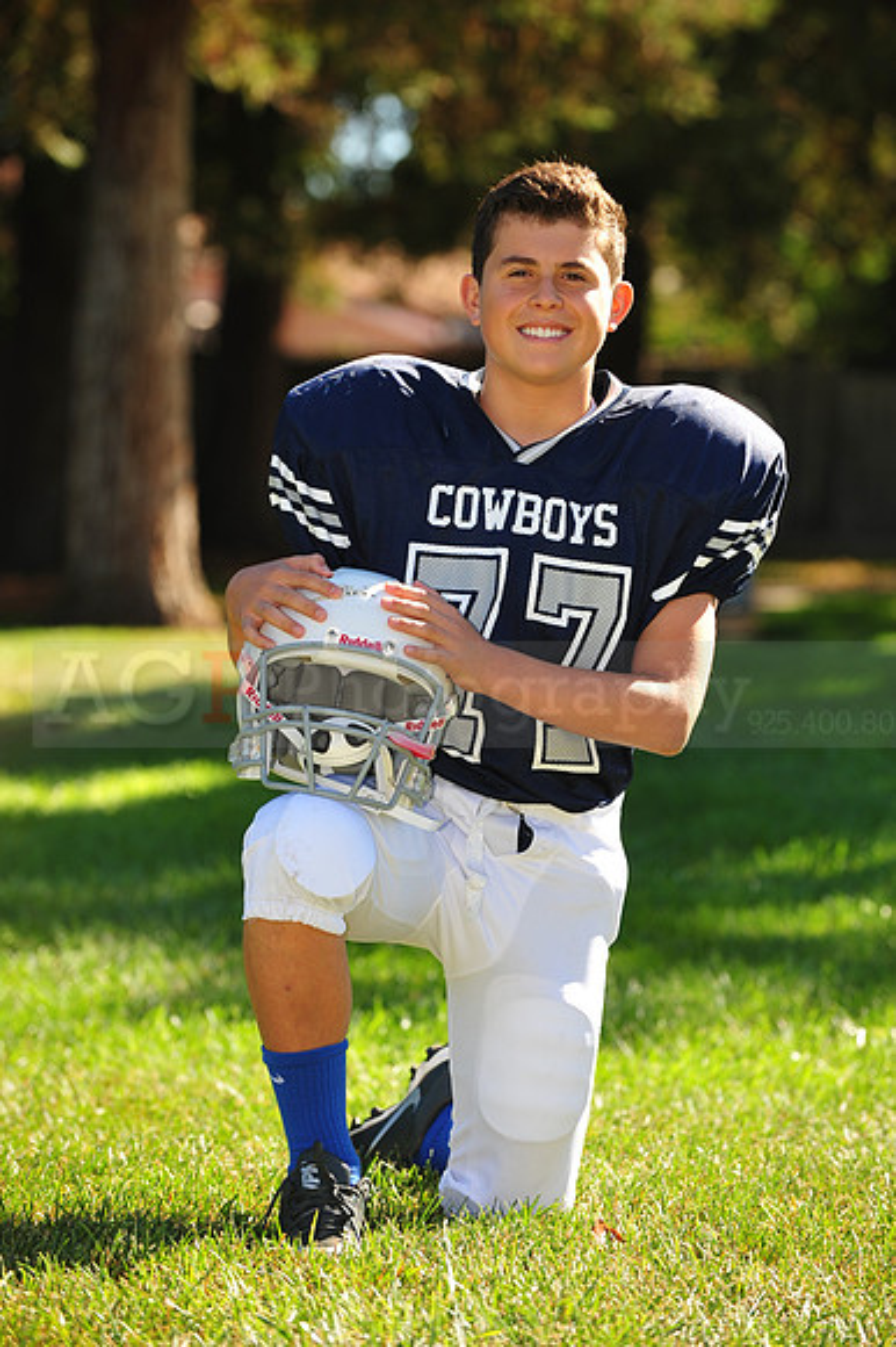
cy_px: 674
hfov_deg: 8.8
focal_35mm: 155
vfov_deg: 13.3
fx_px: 5793
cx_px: 448
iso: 200
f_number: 4.5
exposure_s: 1/400
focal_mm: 155
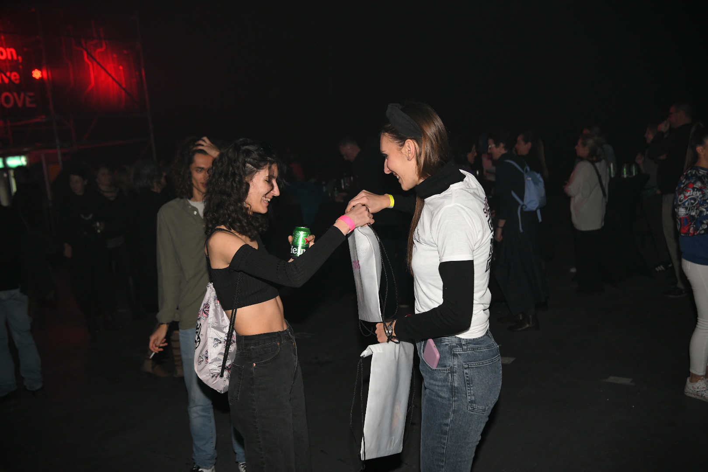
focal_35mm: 38
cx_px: 354
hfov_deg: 50.7
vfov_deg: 35.1
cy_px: 236
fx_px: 747
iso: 2000
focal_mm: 38
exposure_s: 1/250
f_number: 4
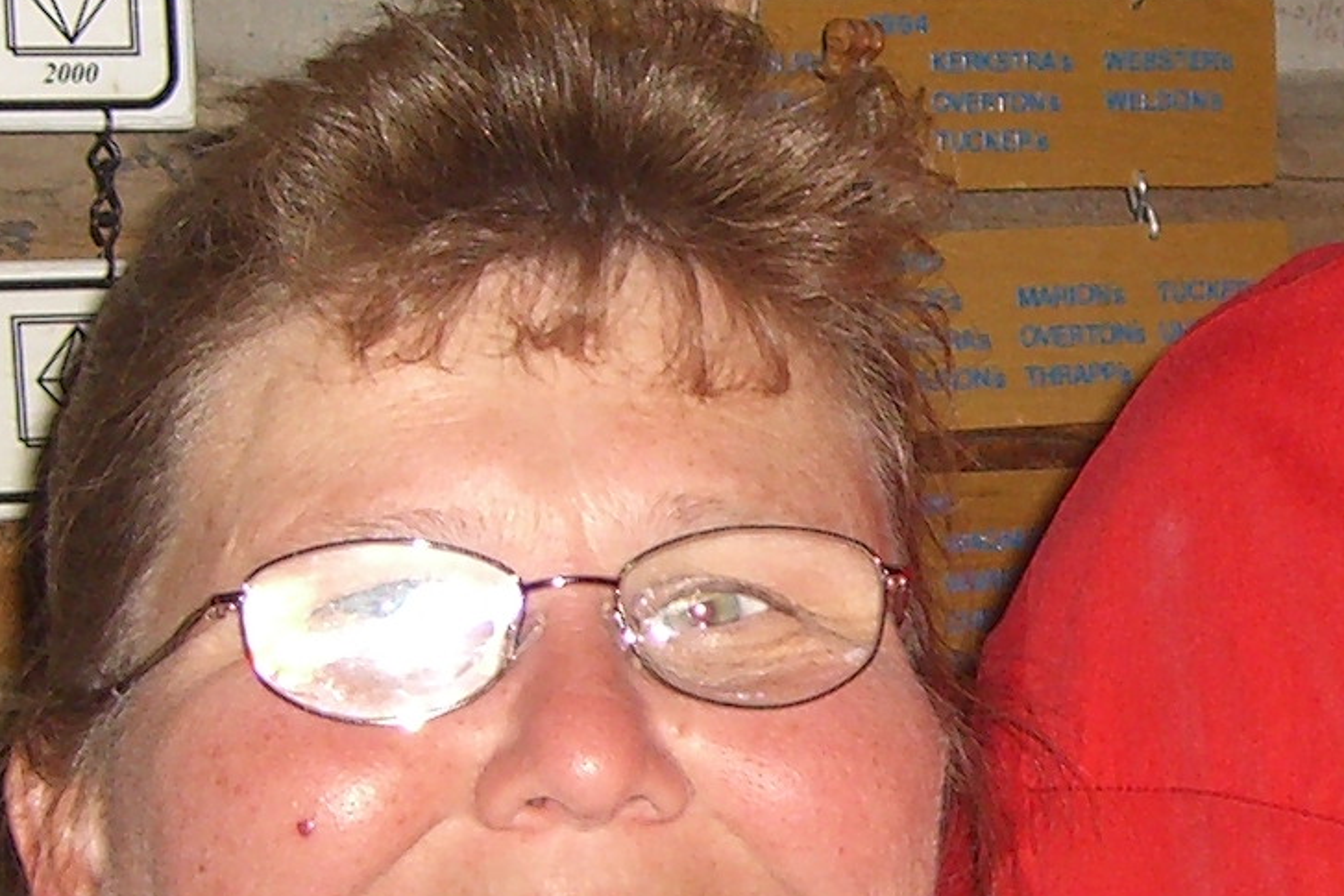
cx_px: 1257
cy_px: 567
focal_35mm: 167
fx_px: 6235
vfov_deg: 8.2
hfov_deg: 12.2
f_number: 2.8
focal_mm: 7.9
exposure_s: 1/60
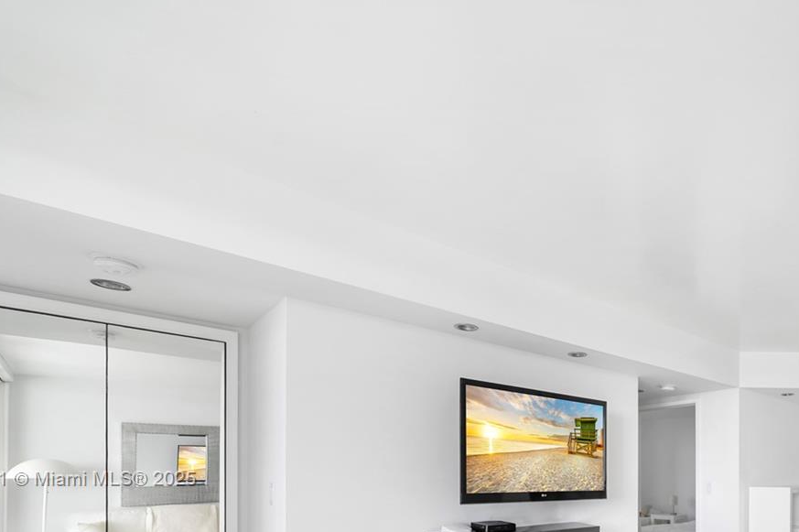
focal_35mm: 22
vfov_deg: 50.6
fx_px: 488
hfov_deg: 71.0
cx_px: 635
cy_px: 480
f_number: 8
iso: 100
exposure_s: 1/4
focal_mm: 12
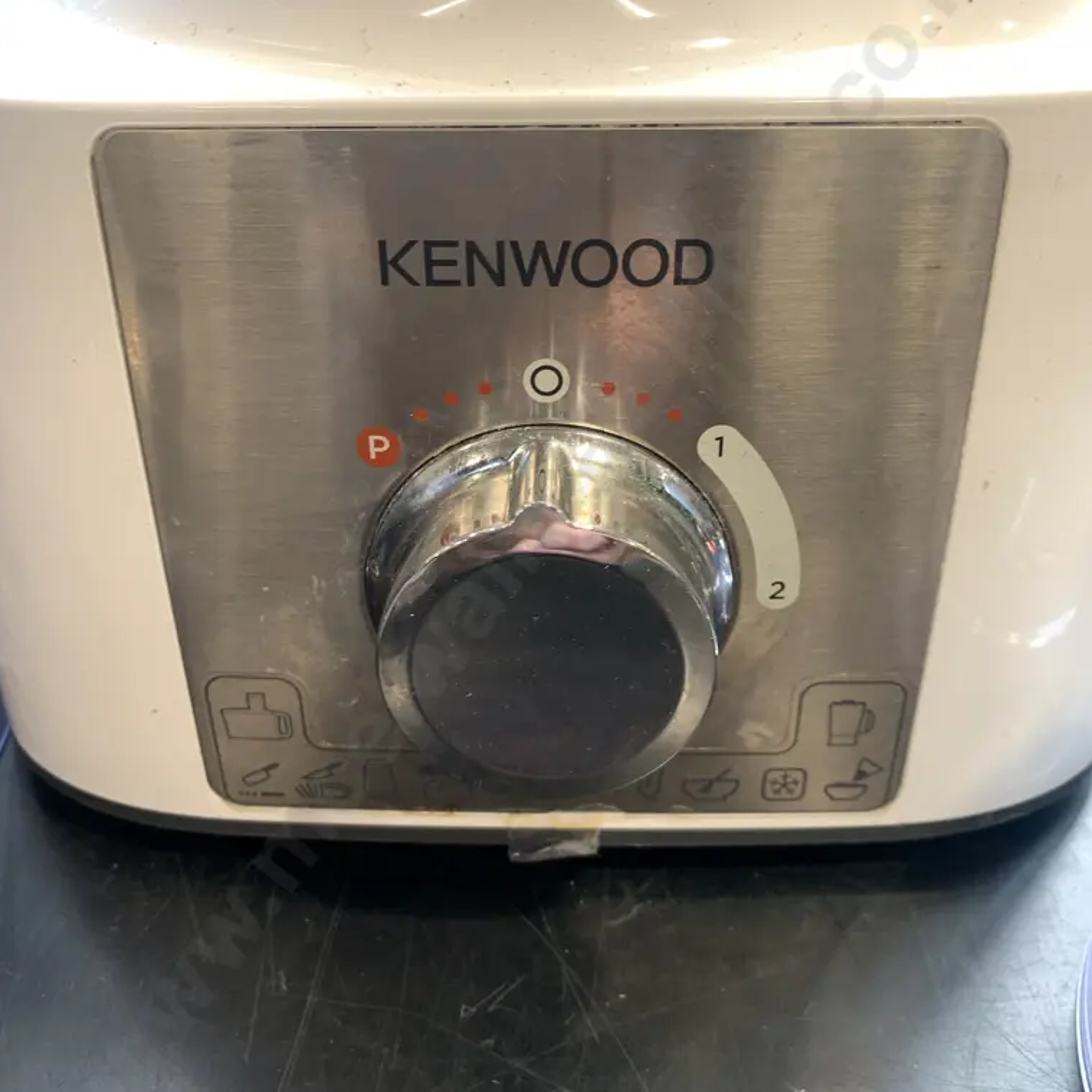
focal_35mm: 31
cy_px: 509
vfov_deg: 52.5
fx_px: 1106
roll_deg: +1.2
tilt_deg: -32.6
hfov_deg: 52.5
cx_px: 547
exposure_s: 1/50
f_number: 1.8
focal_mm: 4.25
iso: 50
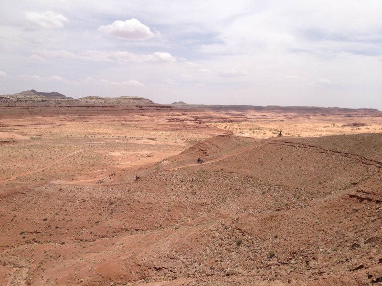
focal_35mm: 35
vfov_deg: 40.7
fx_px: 386
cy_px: 143
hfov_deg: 52.6
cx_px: 191
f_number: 2.4
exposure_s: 1/2907
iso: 50
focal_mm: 4.28
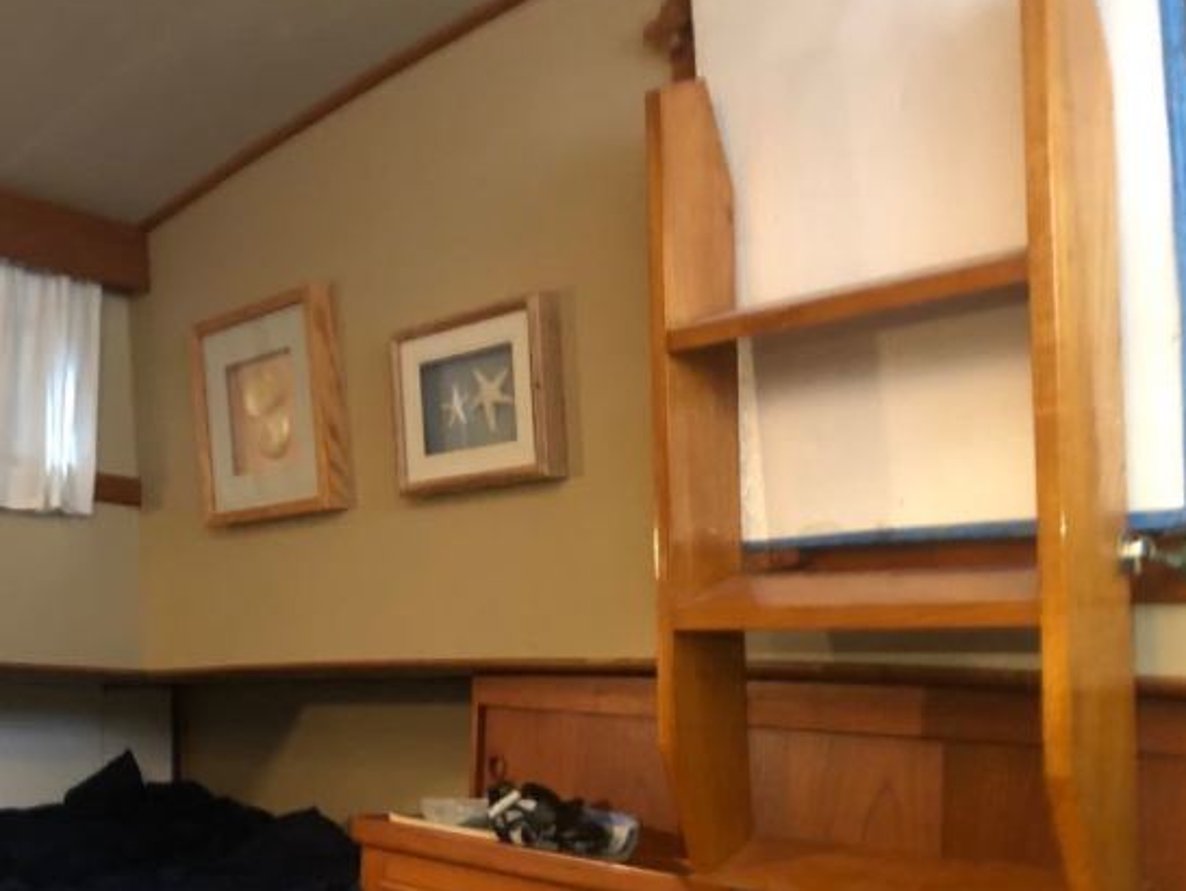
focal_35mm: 41
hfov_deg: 44.7
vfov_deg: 34.9
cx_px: 348
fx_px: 1405
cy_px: 572
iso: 125
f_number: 1.8
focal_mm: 3.99
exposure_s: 1/4
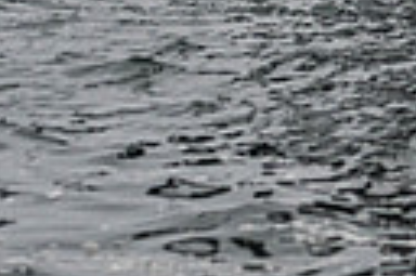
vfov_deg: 2.7
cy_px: -326
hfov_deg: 4.0
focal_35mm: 512
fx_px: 5909
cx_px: 286
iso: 400
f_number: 5.6
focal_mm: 110
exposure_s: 1/5000
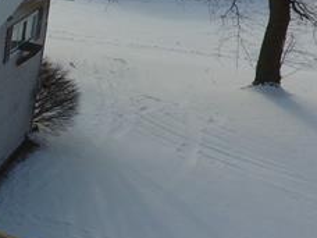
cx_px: -349
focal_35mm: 90
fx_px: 824
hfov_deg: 16.0
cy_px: 114
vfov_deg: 16.4
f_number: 2.8
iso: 100
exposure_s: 1/1205
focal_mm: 3.61
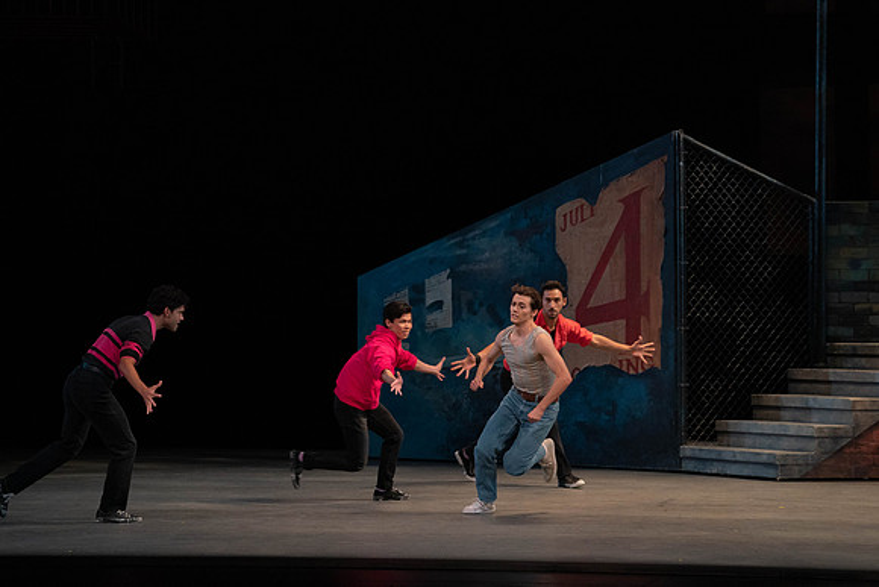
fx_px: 4005
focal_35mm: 164
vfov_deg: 8.4
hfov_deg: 12.5
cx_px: 440
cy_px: 294
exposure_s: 1/400
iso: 3200
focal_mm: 164
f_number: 4.5
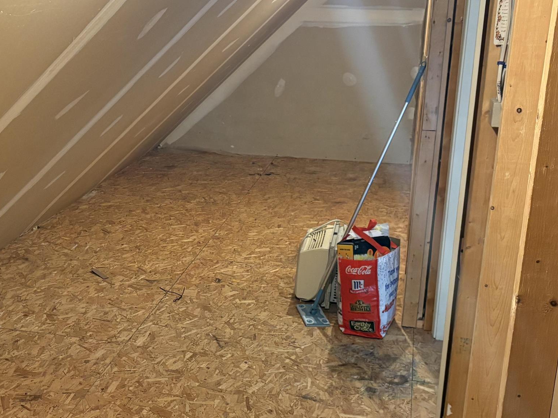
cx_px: 185
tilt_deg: -15.6
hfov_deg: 36.4
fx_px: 838
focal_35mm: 52
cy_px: 214
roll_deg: +0.2
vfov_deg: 28.0
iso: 400
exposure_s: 1/60
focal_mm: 5.96
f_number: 1.6
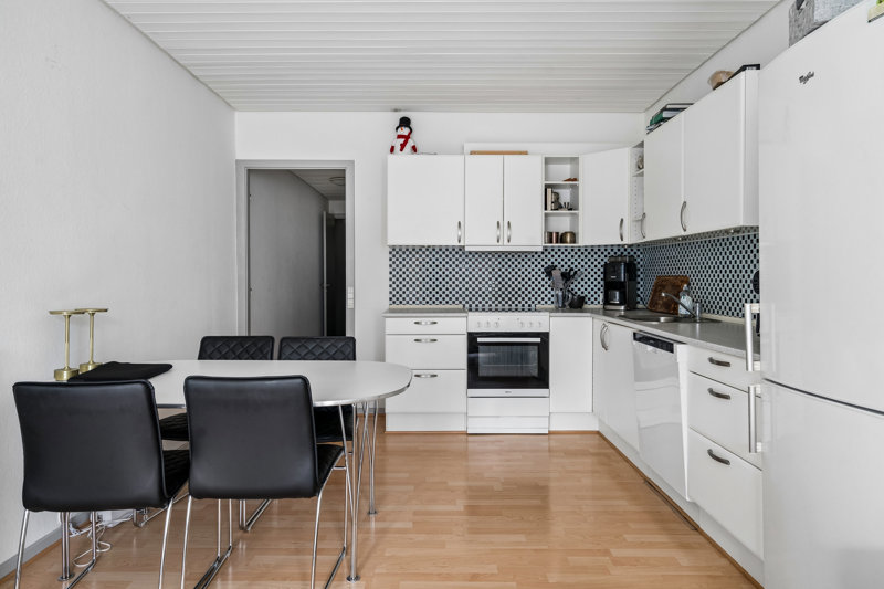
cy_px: 294
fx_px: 540
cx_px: 442
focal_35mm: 22
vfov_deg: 57.2
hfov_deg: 78.6
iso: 800
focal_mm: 22
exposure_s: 1/2.5
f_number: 7.1
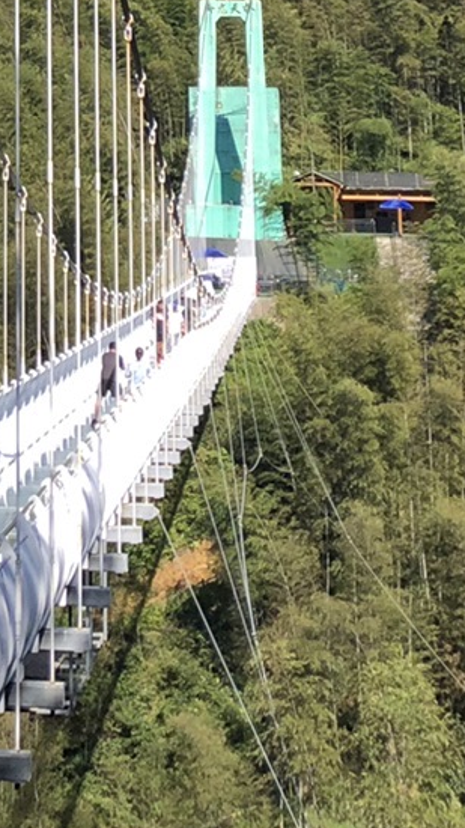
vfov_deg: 17.9
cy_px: -286
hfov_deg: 10.7
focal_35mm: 111
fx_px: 2435
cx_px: -143
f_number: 1.8
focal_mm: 4
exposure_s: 1/1230
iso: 20
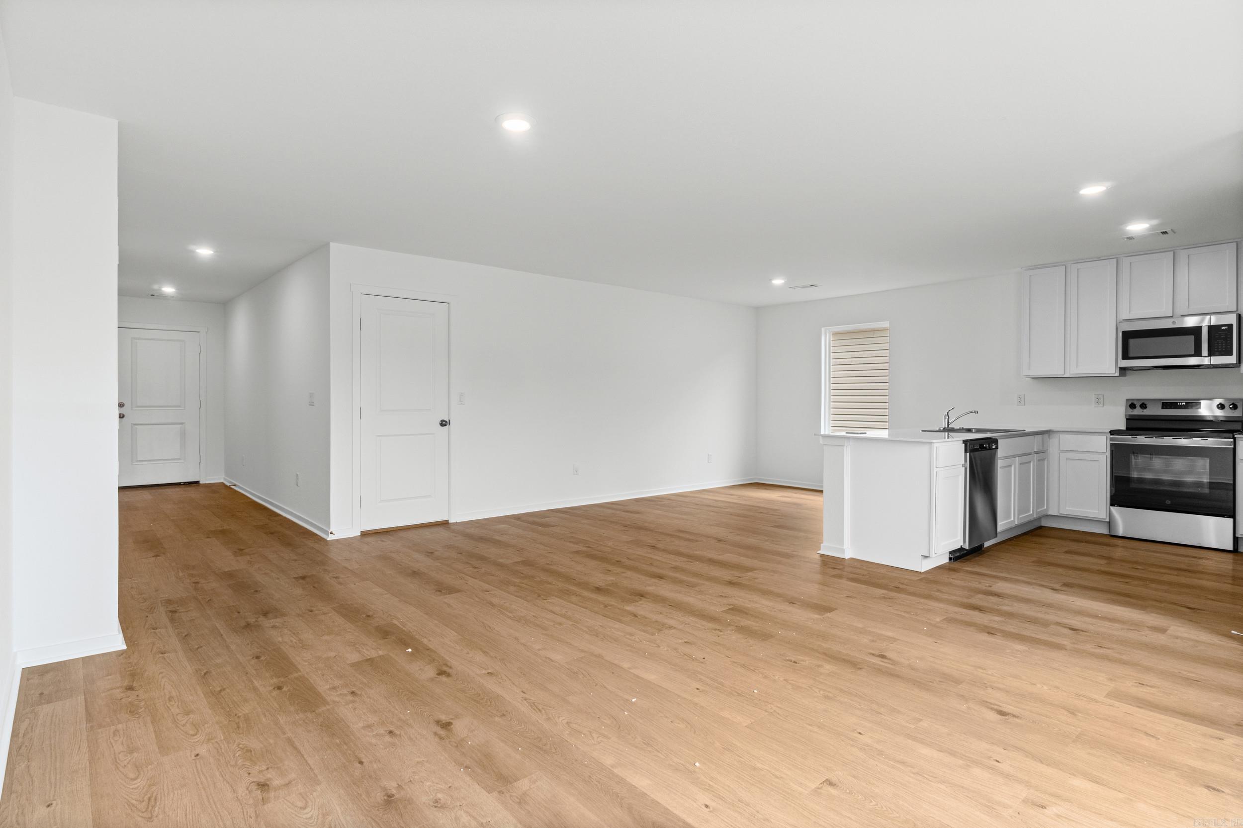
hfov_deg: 90.0
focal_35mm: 18
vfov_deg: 67.4
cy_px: 414
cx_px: 622
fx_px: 621
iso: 250
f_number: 9
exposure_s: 1/10
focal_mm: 12
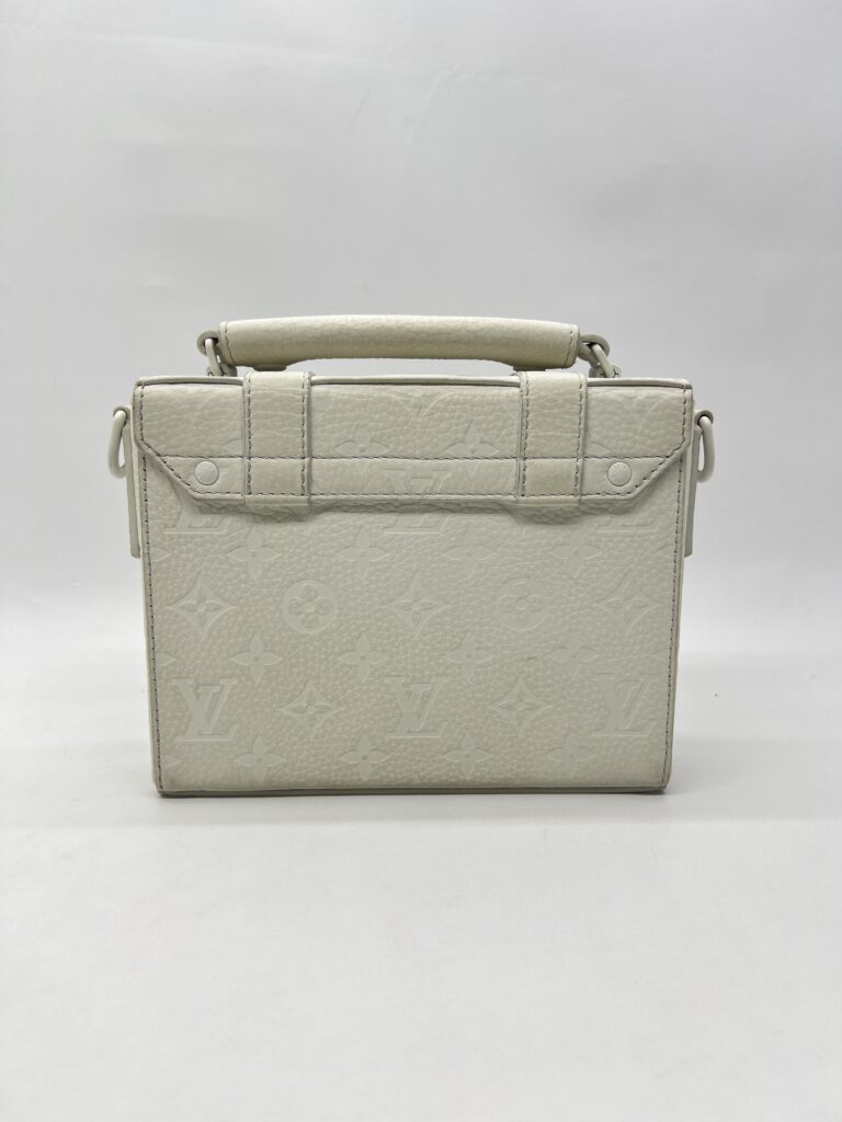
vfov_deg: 67.3
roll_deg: -0.6
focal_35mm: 26
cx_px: 421
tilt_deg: -7.7
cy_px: 561
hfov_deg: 53.1
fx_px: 843
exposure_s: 1/180
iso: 40
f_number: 1.5
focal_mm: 5.7
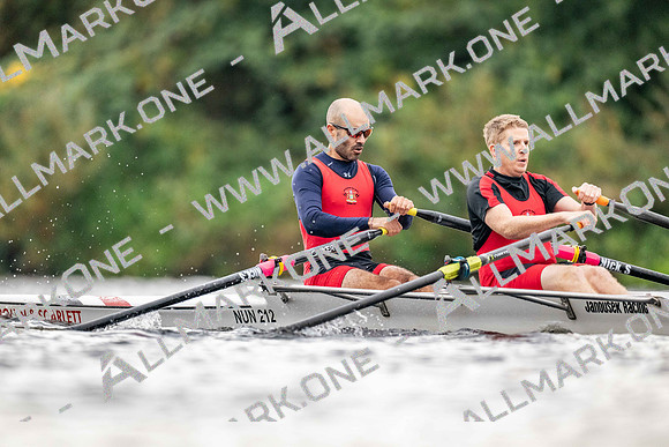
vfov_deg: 2.3
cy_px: 224
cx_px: 334
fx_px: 11152
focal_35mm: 600
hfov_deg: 3.4
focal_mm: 600
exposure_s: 1/2500
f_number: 4
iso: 3600
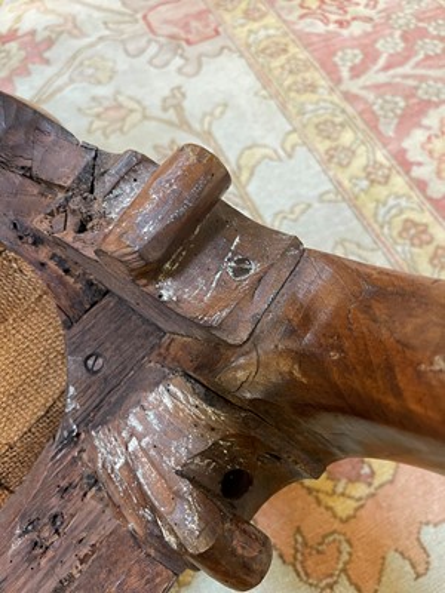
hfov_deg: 54.9
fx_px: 429
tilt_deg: -63.8
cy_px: 296
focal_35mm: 25
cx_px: 222
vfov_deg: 69.4
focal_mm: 5.1
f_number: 1.6
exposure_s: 1/50
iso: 320
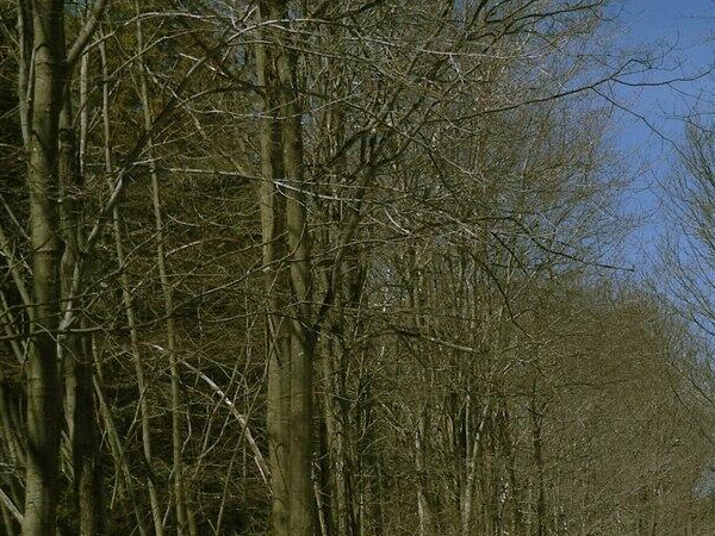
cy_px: 359
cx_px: 568
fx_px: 3491
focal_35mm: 169
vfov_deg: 8.8
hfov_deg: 11.7
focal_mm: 19.83
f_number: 3.6
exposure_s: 1/350
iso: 64
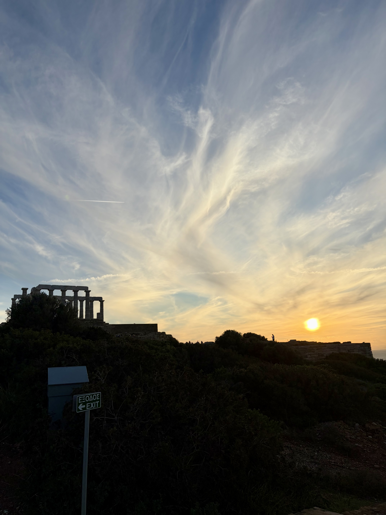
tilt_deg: +16.2
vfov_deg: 67.3
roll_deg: +4.7
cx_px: 193
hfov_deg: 53.1
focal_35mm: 26
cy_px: 258
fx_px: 387
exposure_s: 1/4329
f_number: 1.6
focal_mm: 5.96
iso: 50
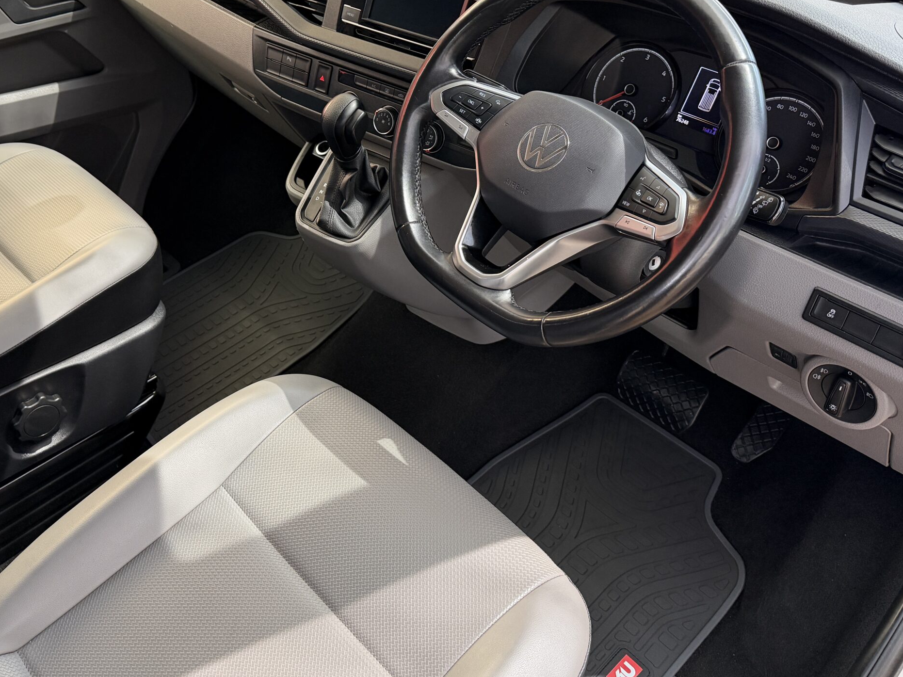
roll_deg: +2.6
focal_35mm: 33
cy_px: 221
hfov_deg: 55.1
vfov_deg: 42.3
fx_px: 861
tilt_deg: -34.6
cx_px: 379
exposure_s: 1/60
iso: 320
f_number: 1.78
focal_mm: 6.76
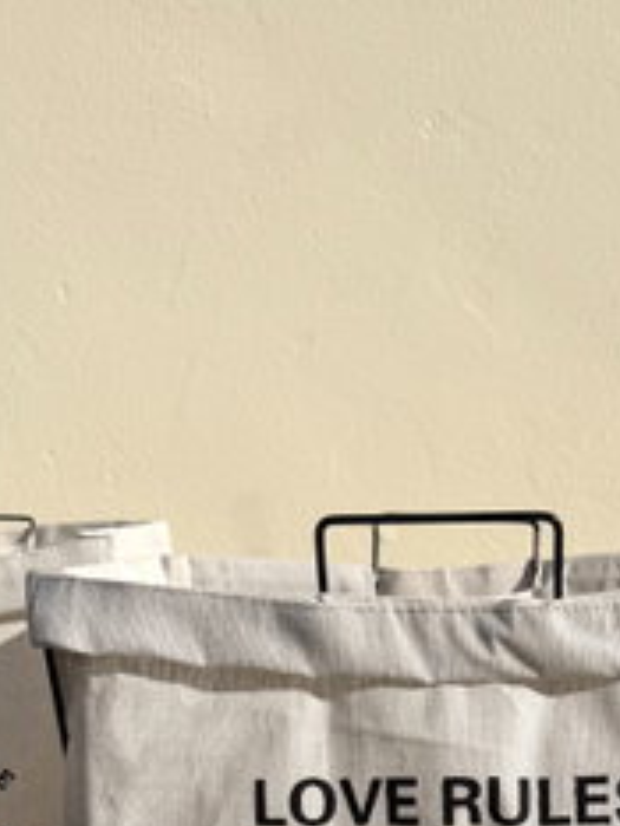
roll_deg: +0.6
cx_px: 436
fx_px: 1312
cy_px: 856
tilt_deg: -13.9
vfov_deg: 31.8
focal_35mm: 55
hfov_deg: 26.4
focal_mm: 6.76
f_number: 1.78
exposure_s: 1/11905
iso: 80
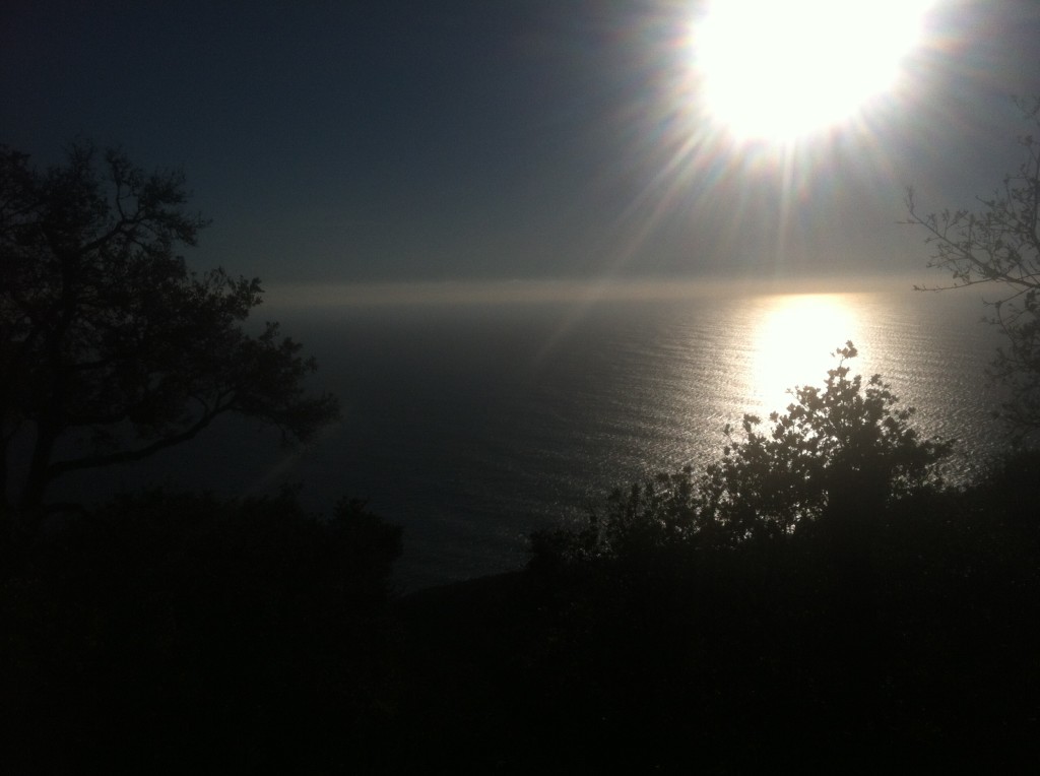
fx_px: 1050
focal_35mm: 35
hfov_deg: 52.7
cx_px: 520
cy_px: 388
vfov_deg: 40.6
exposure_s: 1/30000
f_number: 2.8
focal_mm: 3.85
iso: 125
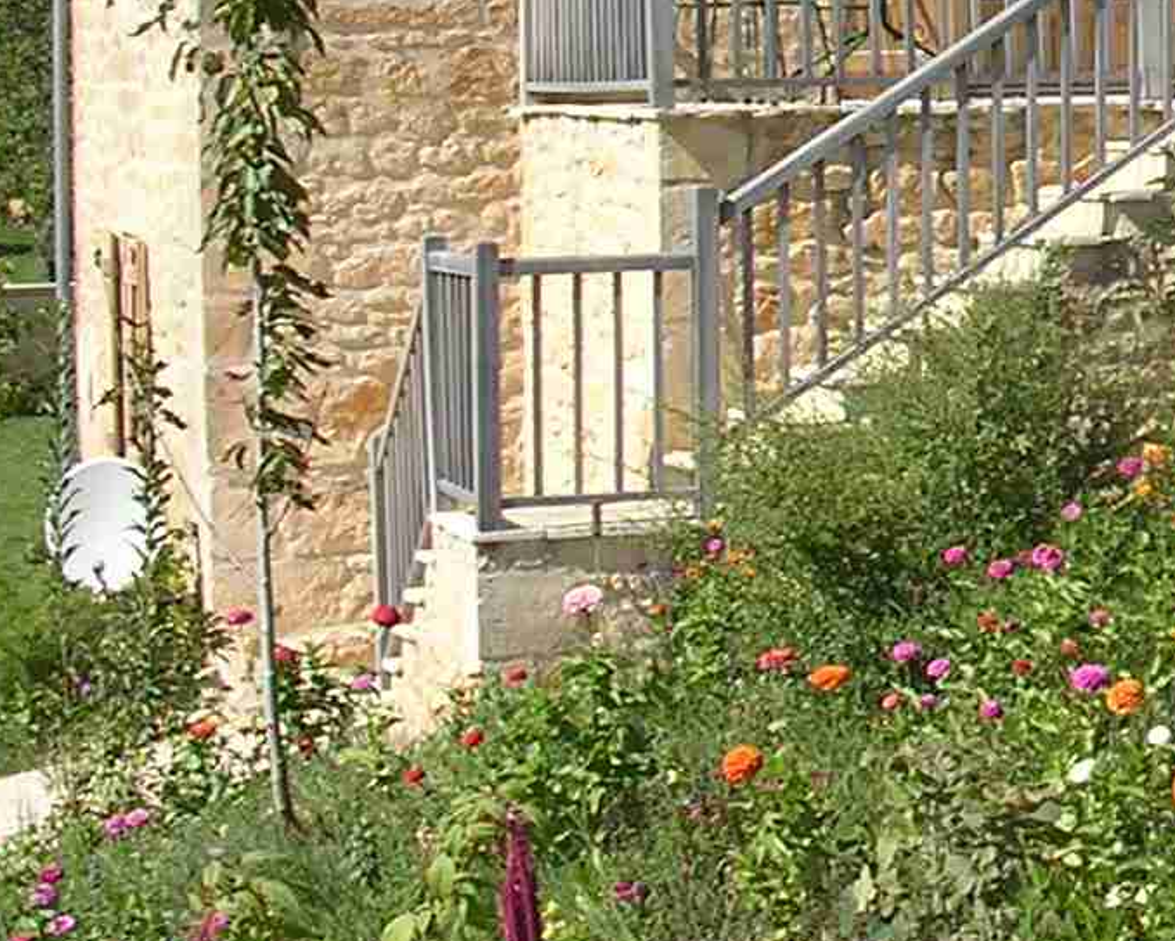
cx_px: 1698
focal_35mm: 112
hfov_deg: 15.9
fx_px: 3897
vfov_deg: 13.7
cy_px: 106
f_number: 5.6
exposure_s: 1/230
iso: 100
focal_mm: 5.8
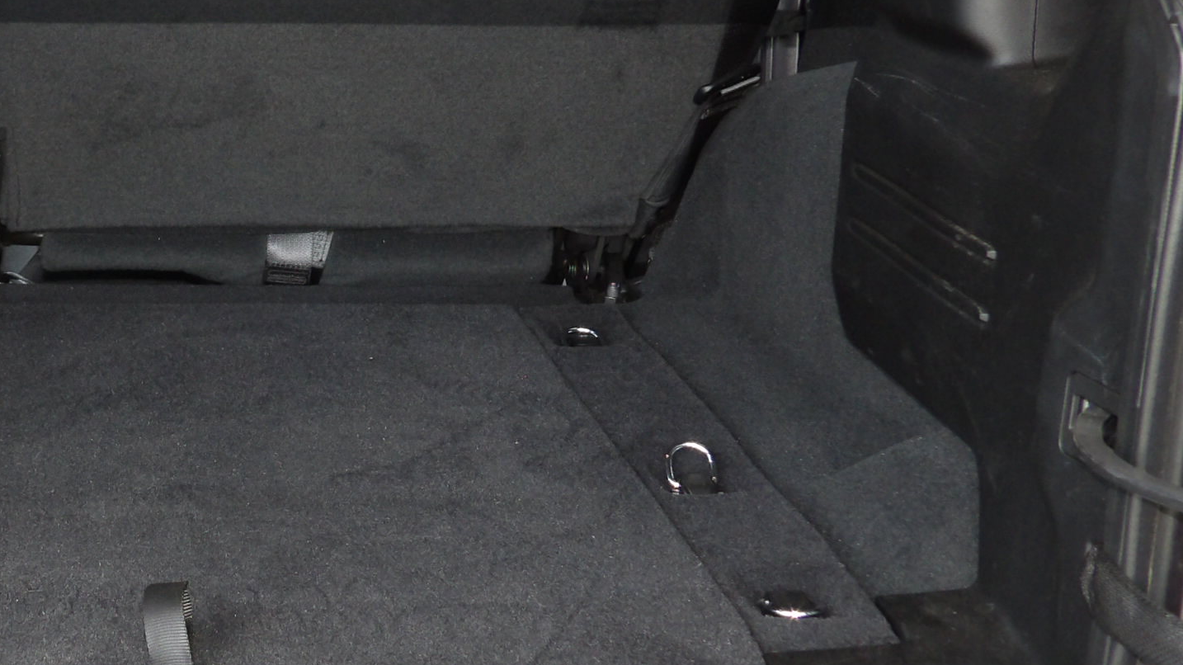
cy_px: 297
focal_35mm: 65
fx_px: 2039
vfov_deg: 18.5
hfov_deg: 31.1
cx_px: 153
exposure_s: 1/31
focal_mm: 5.9
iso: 200
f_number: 3.6
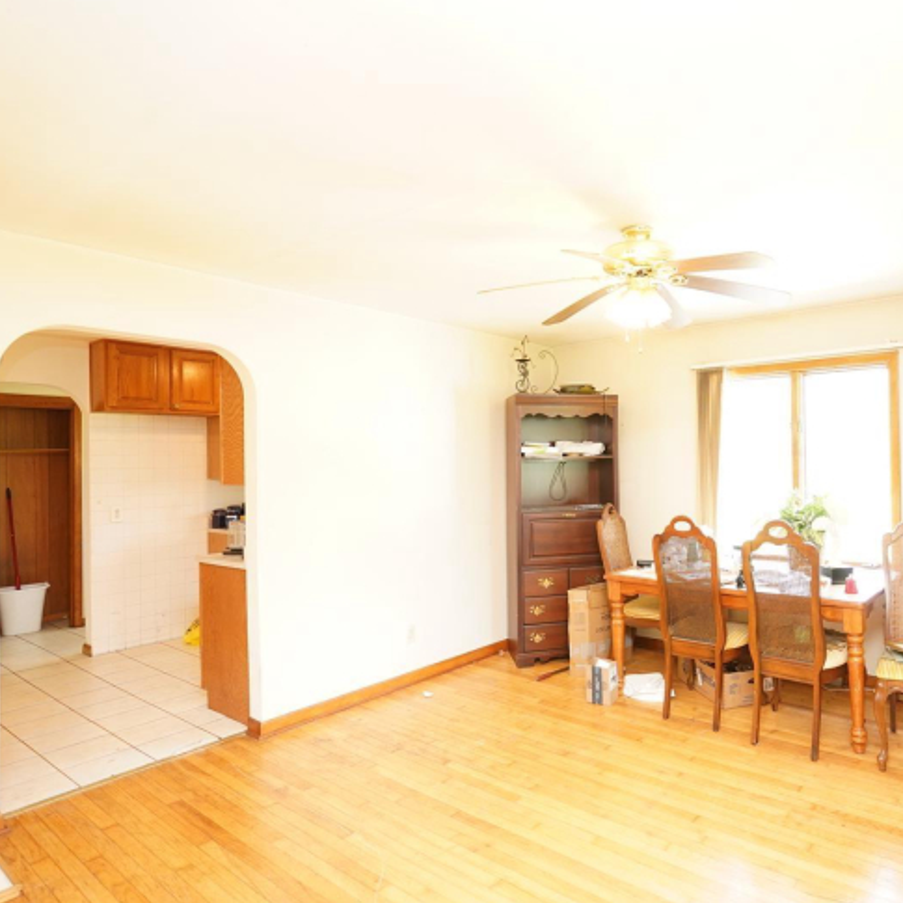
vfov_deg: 72.1
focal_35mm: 21
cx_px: 592
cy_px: 452
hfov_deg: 70.3
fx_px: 620
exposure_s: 1/60
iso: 320
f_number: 1.8
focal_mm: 11
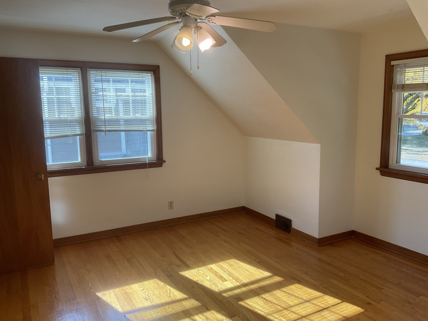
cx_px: 214
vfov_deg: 48.2
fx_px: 359
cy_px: 160
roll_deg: -0.2
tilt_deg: -9.1
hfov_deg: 61.7
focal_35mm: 29
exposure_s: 1/120
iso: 25
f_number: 1.8
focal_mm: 3
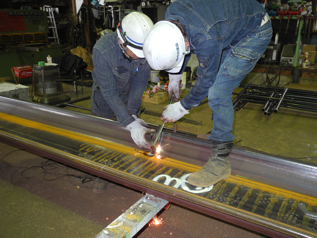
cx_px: 158
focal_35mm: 35
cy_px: 119
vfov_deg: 40.7
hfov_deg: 52.6
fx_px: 321
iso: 200
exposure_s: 1/30
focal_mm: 7.4
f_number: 3.2
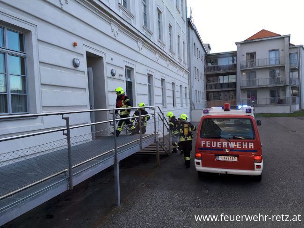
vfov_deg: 48.2
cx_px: 152
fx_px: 255
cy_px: 114
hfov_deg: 61.7
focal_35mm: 29
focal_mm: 4.15
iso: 25
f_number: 2.2
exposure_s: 1/105
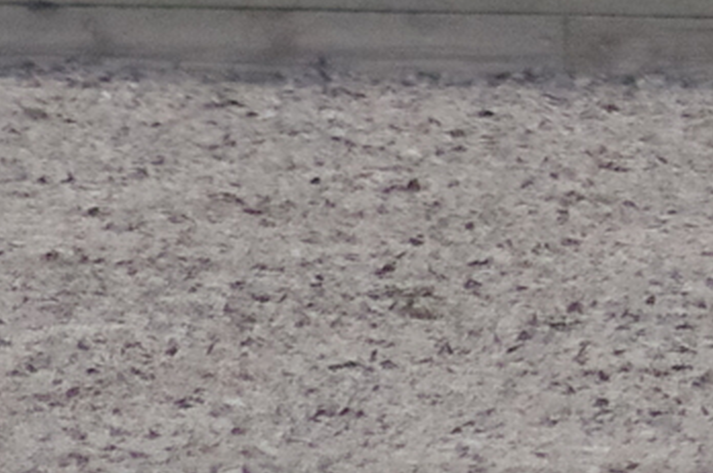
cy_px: 45
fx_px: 38389
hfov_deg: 1.1
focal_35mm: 1941
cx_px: 1852
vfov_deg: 0.7
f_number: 8
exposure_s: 1/1250
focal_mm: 180
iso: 1600
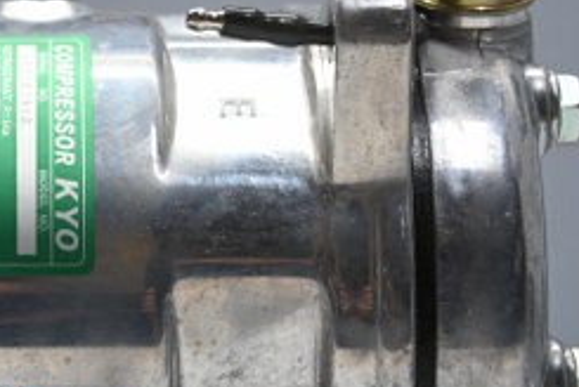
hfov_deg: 11.6
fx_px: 2834
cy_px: 234
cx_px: 5
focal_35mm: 176
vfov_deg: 7.8
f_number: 6
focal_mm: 48
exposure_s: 1/80
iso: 1600
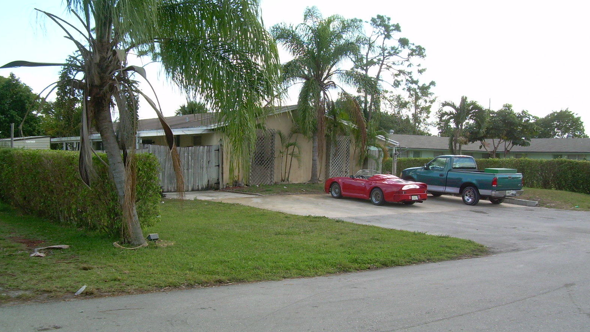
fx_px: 657
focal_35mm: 42
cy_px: 155
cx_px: 294
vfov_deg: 28.3
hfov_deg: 48.4
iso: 50
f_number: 4.6
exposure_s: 1/177
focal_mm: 6.3
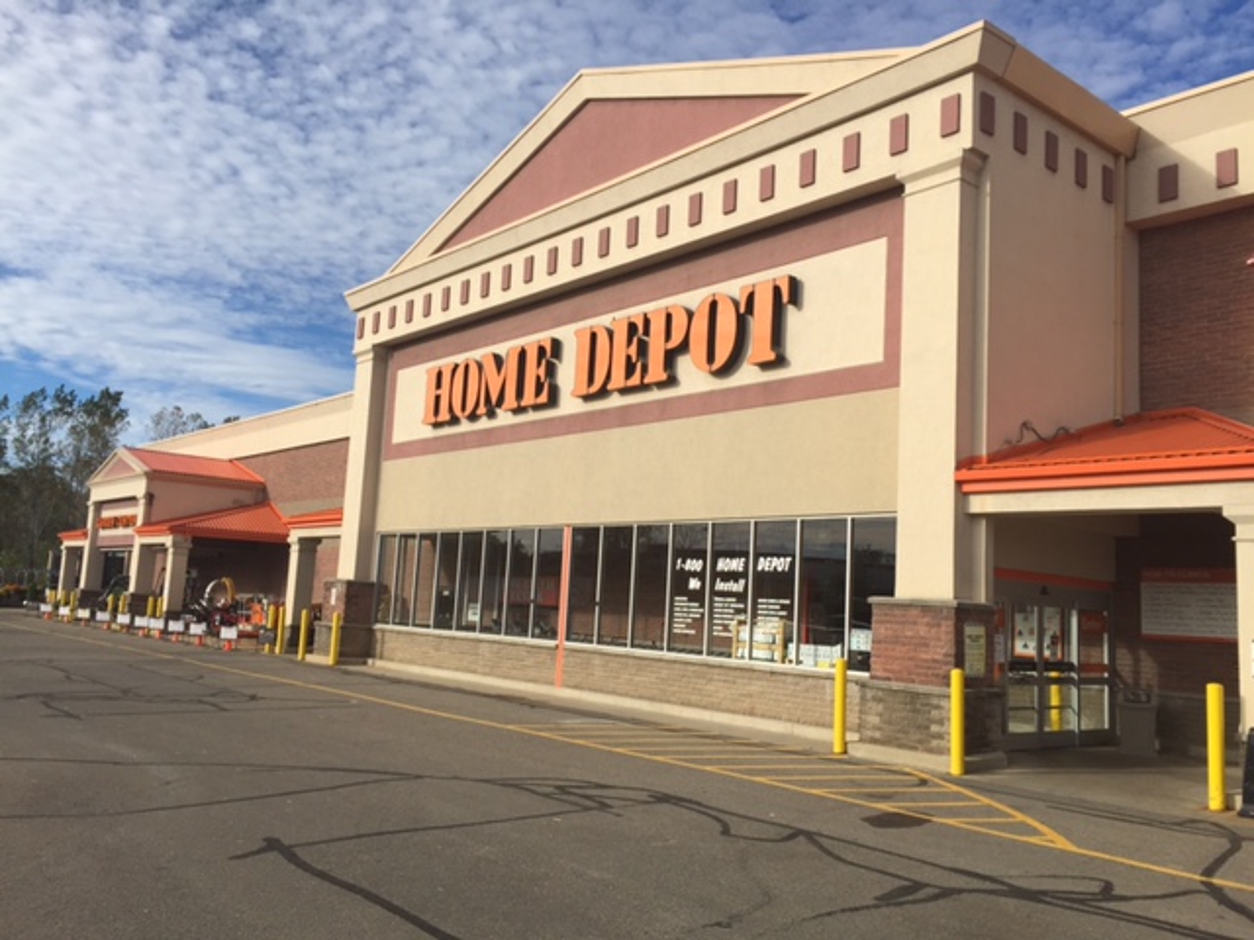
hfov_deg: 61.7
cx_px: 627
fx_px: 1051
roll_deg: -2.3
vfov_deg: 48.2
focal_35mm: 29
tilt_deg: +7.4
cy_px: 470
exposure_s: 1/1883
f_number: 2.2
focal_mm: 4.15
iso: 32
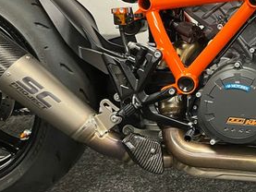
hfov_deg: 28.8
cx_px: 290
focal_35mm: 60
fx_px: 444
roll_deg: -1.9
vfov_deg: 24.1
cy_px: 42
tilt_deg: -12.9
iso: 400
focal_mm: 5.1
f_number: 1.6
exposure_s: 1/50
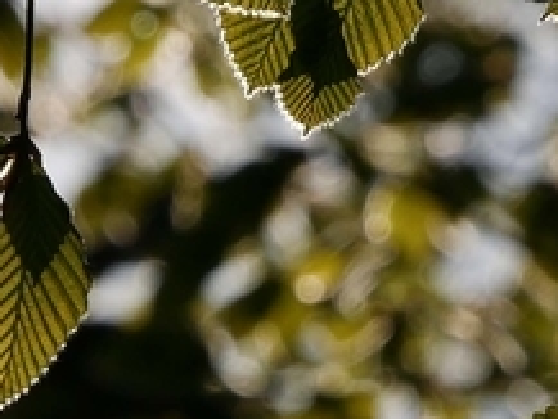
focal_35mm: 1547
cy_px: 315
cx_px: 288
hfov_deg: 1.3
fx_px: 24951
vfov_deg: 1.0
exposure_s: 1/1600
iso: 200
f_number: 9
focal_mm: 140
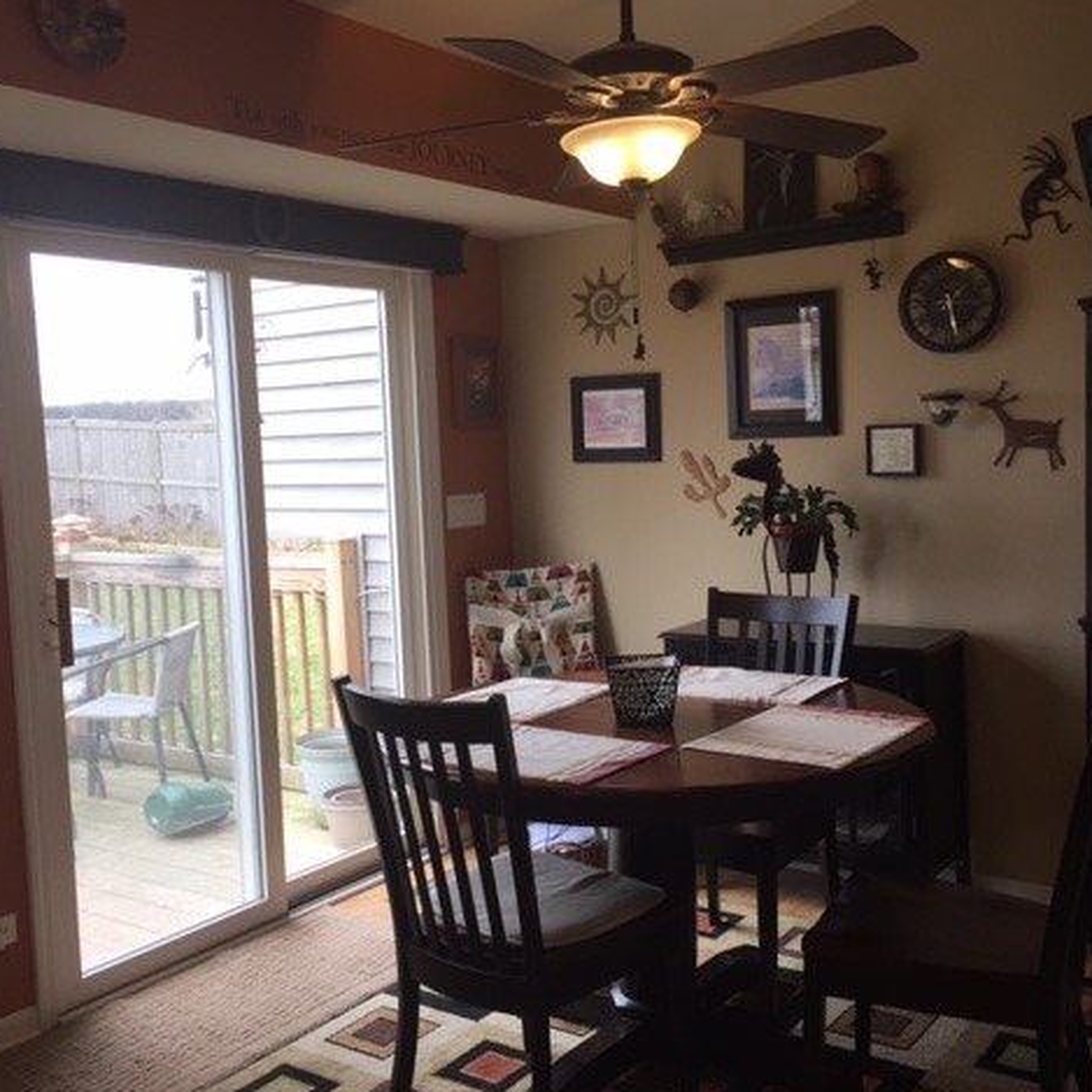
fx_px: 1249
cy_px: 538
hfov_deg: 47.2
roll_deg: +1.5
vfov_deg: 47.2
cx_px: 505
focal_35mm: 35
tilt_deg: -3.5
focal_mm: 4.15
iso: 40
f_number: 2.2
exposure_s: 1/120
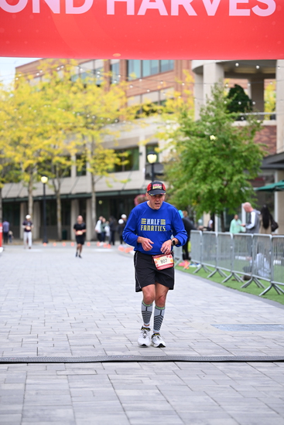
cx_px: 142
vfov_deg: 21.5
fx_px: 1123
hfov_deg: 14.4
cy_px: 212
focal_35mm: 95
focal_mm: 95
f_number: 2.8
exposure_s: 1/2000
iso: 640
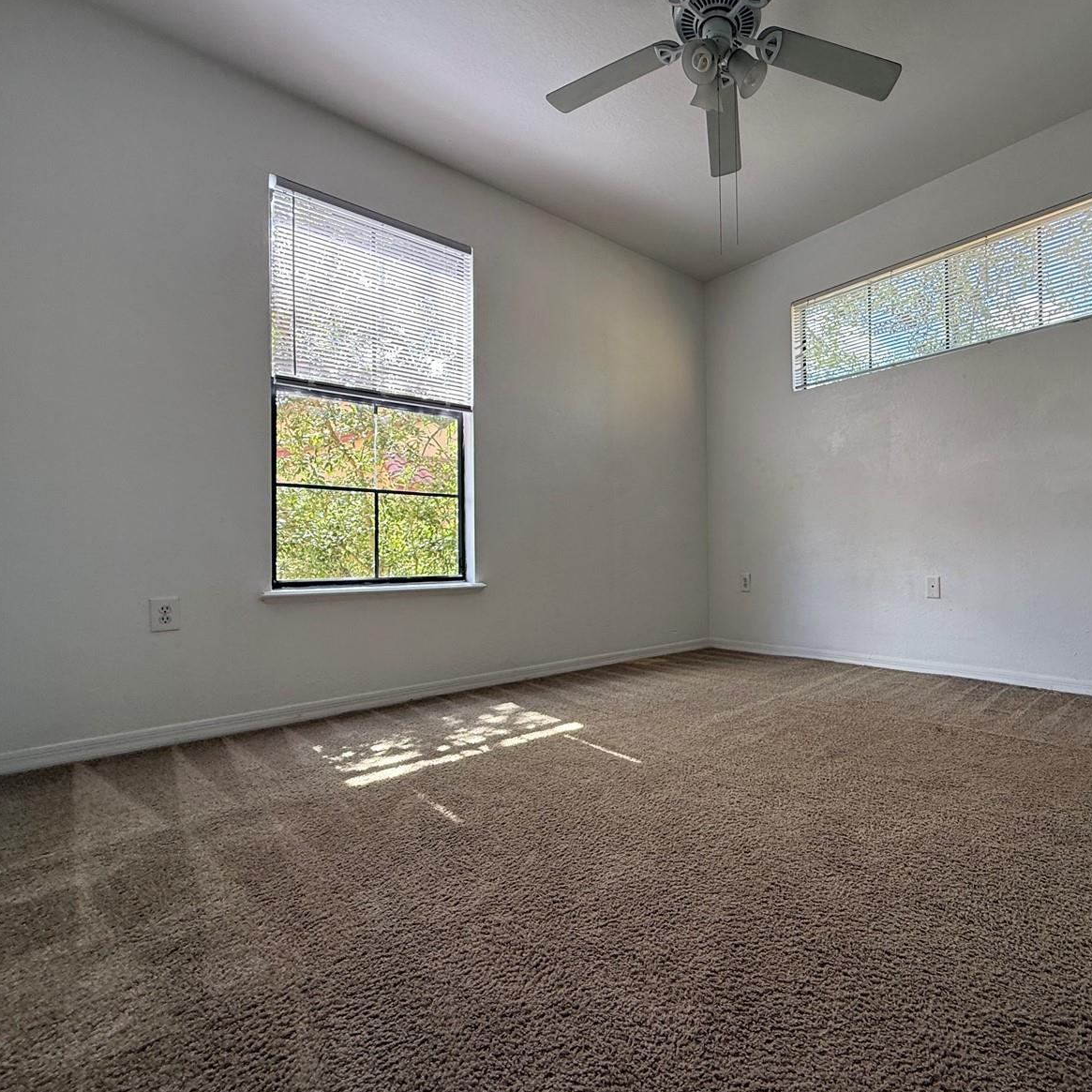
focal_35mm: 17
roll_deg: +0.9
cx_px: 714
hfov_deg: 81.6
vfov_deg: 84.0
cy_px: 544
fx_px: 607
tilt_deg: +2.3
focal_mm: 2.22
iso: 80
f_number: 2.2
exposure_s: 1/99
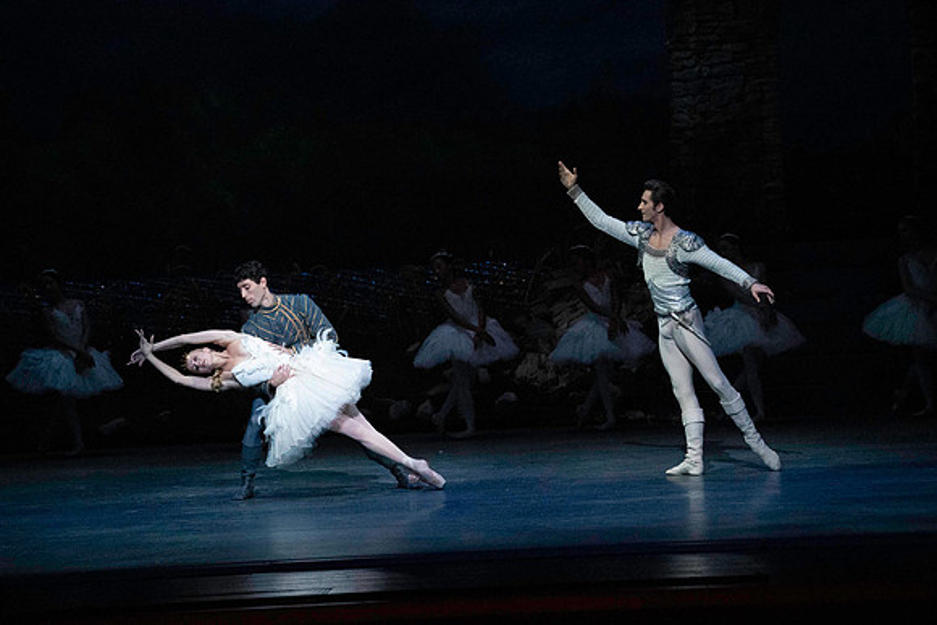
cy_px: 312
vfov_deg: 8.7
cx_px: 468
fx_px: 4113
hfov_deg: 13.0
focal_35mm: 158
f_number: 5
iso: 25600
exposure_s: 1/400
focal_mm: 158
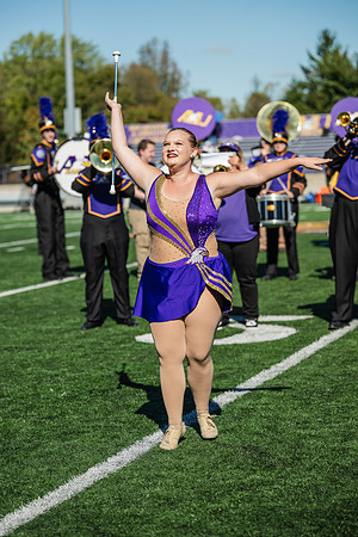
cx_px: 179
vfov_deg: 22.9
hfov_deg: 15.4
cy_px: 268
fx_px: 1327
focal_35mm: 89
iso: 80
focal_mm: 89
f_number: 3.2
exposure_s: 1/1250
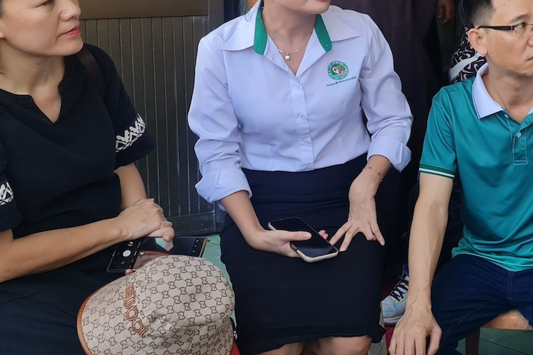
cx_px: 581
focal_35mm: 64
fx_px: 947
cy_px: 89
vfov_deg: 21.1
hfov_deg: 28.6
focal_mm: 7
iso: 50
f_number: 1.8
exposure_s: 1/100
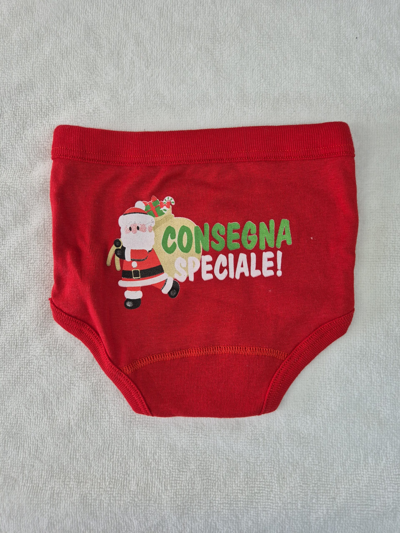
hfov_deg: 58.9
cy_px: 266
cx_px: 200
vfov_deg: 73.9
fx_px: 354
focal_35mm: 23
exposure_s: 1/100
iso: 125
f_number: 1.8
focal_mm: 5.4
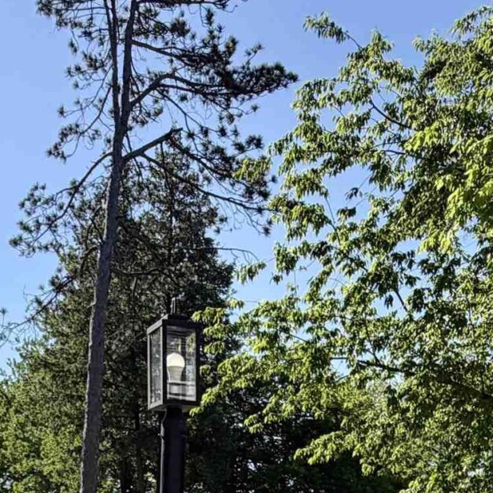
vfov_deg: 27.3
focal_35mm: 51
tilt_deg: -8.4
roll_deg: -0.3
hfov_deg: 33.1
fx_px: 822
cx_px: 163
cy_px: 658
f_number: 2.2
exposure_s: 1/1189
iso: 20
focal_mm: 2.22
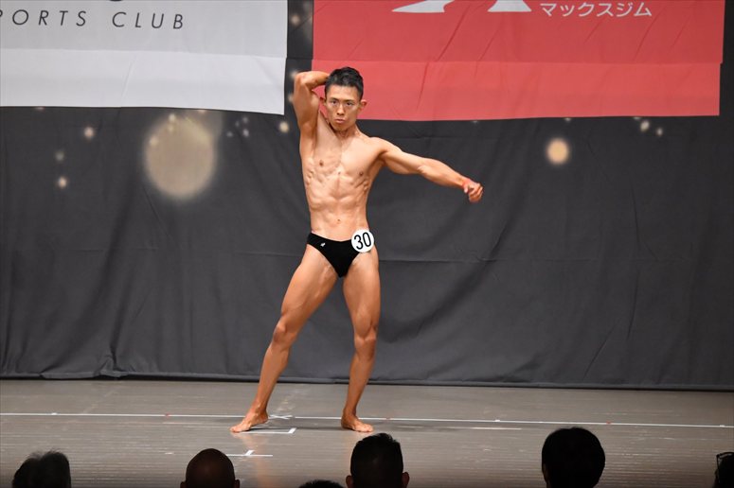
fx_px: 4117
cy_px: 244
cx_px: 367
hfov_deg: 10.2
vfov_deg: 6.8
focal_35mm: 202
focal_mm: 135
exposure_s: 1/400
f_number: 5.6
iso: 6400
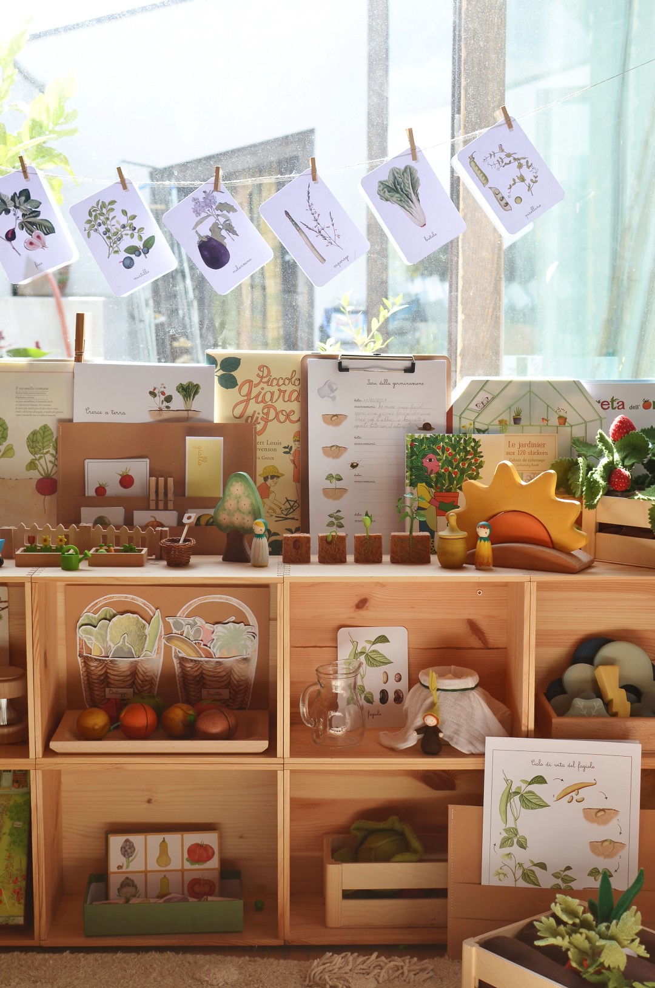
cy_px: 494
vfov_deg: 37.9
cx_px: 328
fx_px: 1439
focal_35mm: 52
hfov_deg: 25.6
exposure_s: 1/100
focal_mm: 35
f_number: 4.5
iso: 100
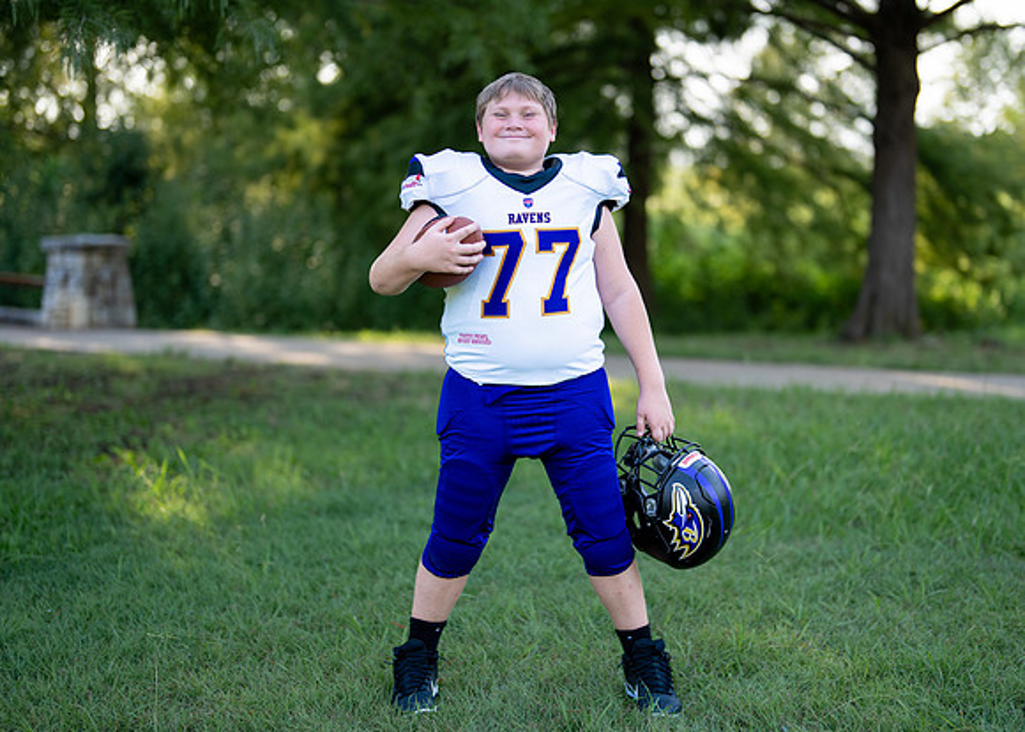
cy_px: 336
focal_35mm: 64
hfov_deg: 30.6
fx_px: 1874
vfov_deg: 22.1
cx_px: 562
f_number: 1.2
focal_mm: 50
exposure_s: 1/1250
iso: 100
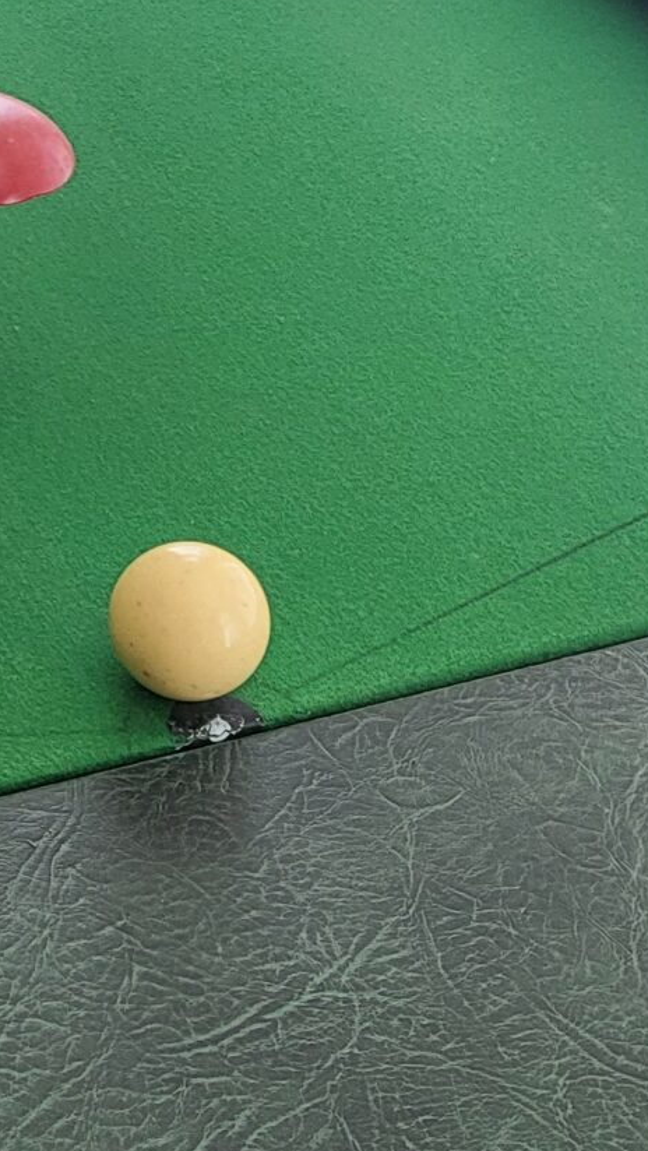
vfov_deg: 23.9
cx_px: -384
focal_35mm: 88
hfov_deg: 12.9
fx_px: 2686
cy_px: 256
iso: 50
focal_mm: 4.25
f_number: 1.8
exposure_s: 1/200
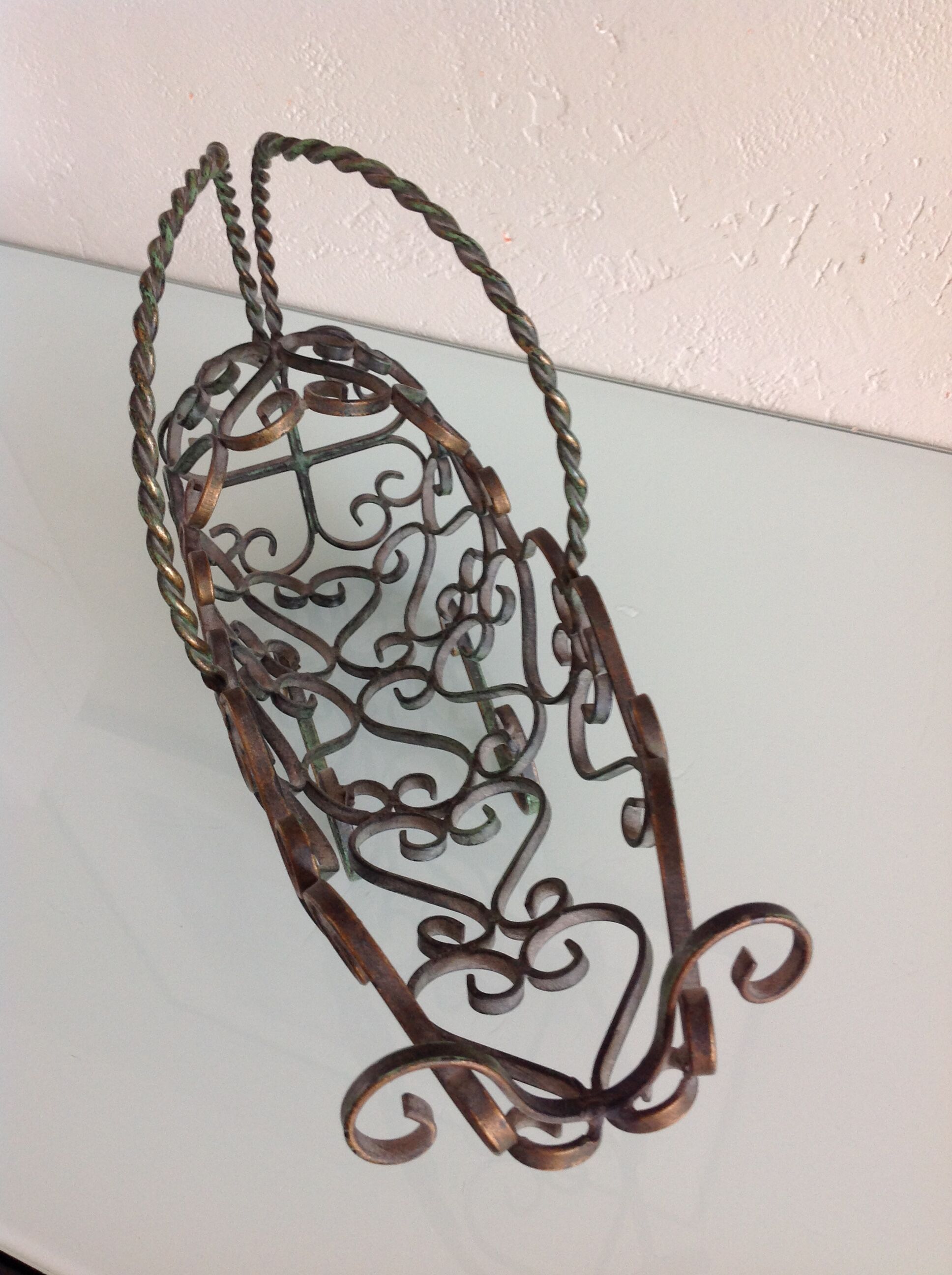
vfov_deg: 52.7
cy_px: 638
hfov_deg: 40.6
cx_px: 476
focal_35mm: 35
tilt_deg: -49.9
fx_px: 1287
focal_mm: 4.28
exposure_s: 1/15
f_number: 2.4
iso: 80
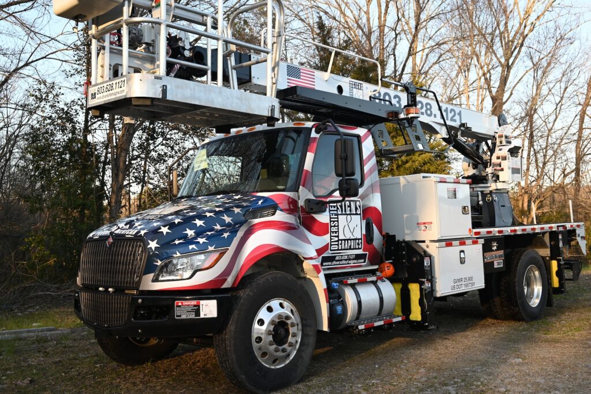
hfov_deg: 51.9
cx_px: 296
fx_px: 607
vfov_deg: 36.0
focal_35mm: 37
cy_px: 197
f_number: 5.3
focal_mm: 37
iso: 100
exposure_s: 1/80
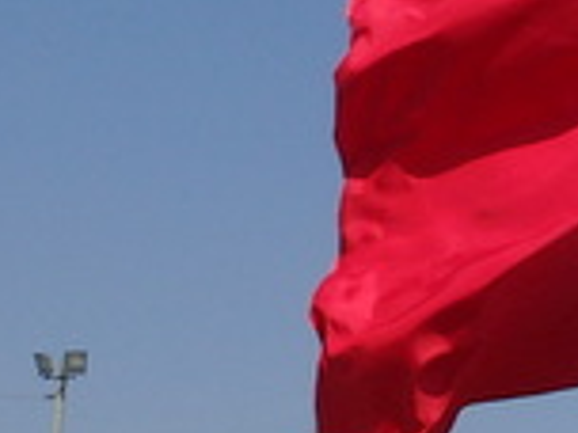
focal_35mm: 92
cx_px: 920
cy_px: 378
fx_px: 1536
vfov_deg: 15.9
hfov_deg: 18.4
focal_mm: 5
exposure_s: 1/320
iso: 125
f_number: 11
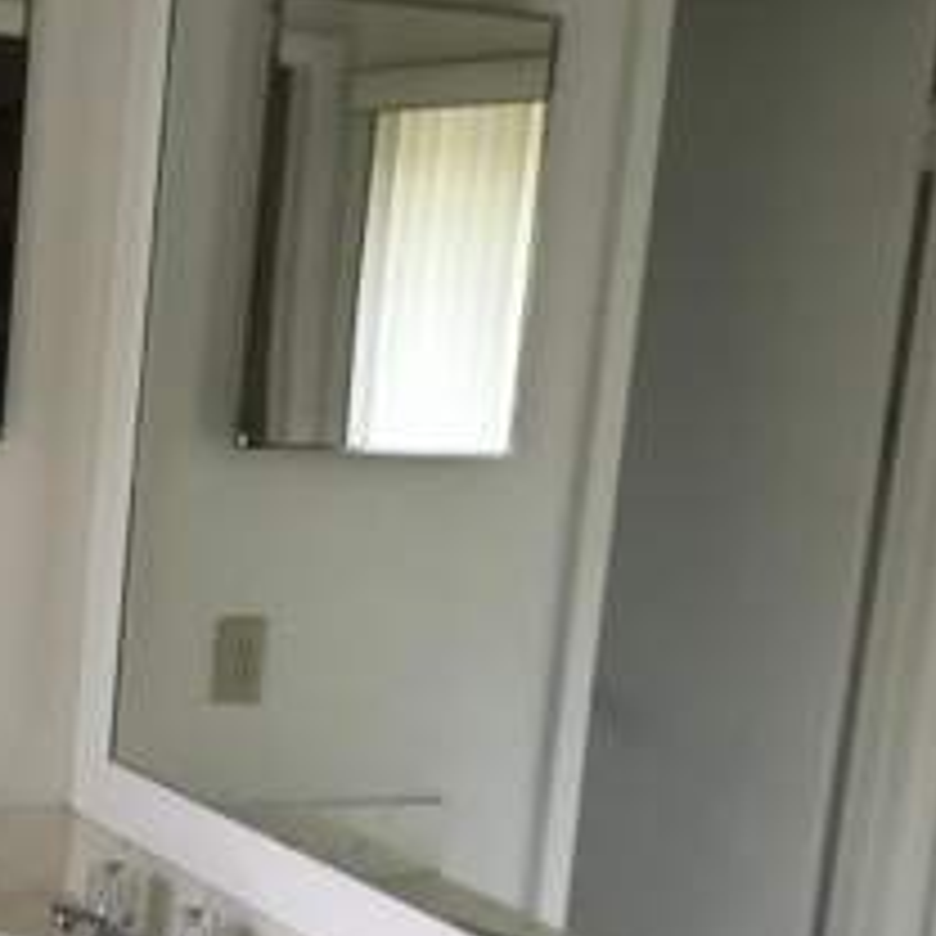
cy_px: 675
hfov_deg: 21.8
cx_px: -27
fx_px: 2325
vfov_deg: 22.6
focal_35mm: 76
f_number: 1.8
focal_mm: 3.99
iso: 25
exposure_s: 1/120
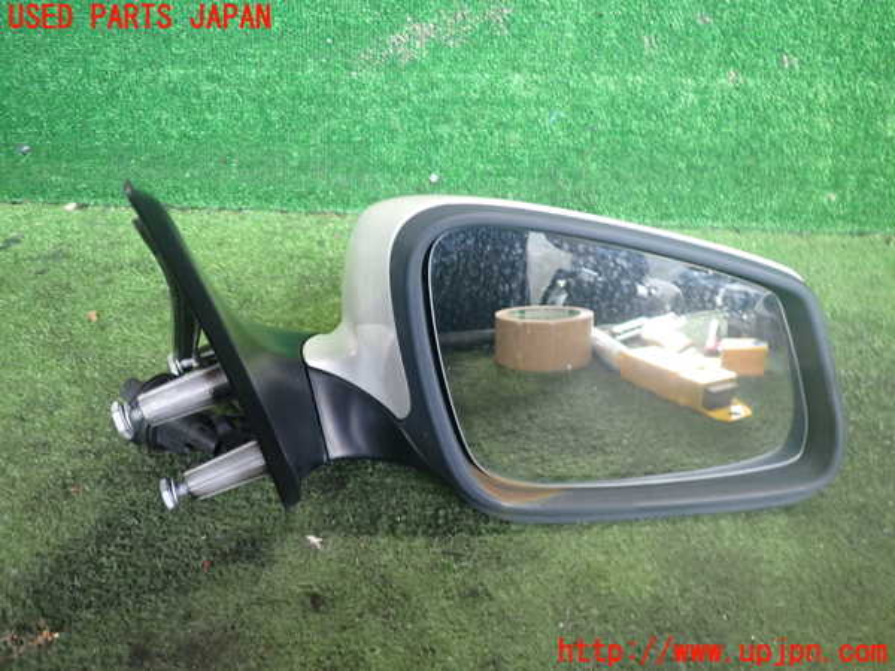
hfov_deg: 60.0
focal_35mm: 30
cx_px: 448
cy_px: 336
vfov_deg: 46.8
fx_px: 776
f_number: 2.3
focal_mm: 5.4
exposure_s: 1/30
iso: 400
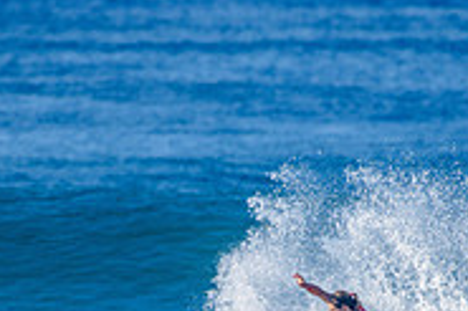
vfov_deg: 0.9
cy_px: 381
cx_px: 243
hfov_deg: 1.3
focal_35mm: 1572
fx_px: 20417
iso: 200
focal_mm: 500
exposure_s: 1/1600
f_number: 5.6
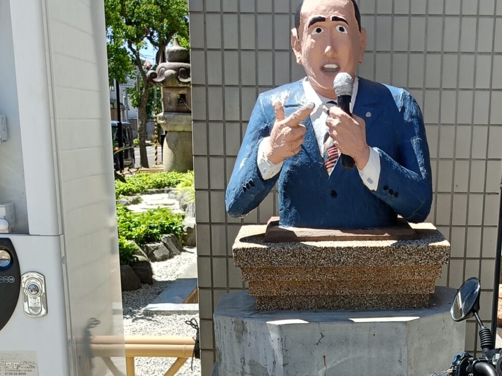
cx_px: 319
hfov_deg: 29.3
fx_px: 957
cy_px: 456
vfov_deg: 20.7
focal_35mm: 66
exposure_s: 1/405
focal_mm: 4.7
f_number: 1.7
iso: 50
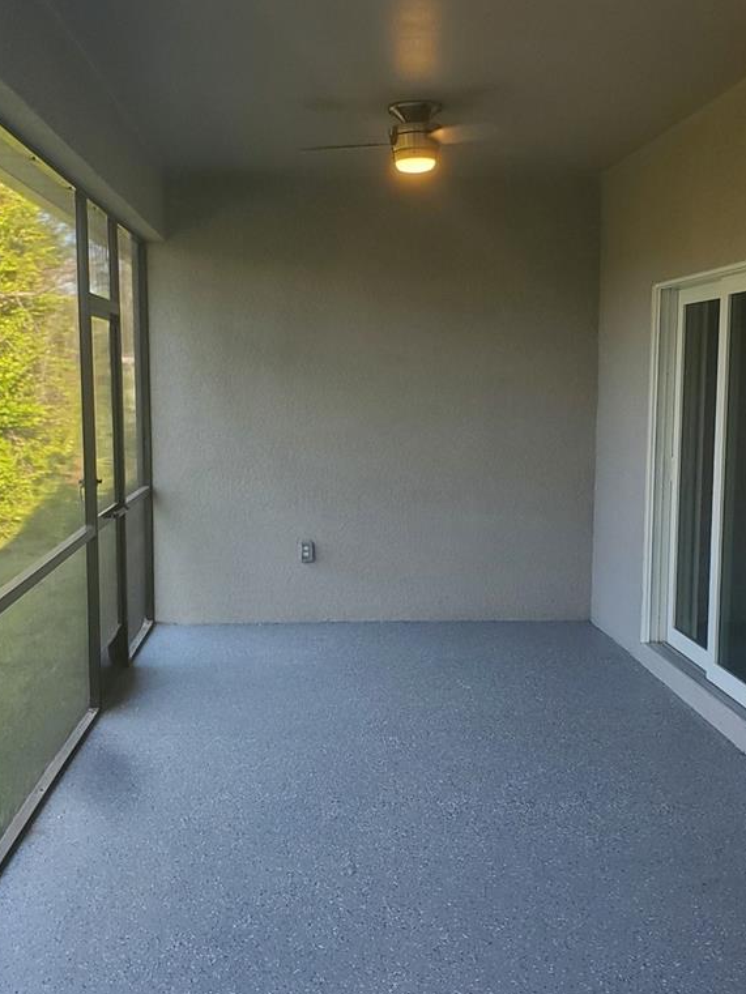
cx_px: 277
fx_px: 1178
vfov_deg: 45.8
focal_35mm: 41
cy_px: 490
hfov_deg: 34.9
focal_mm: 4.3
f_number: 2.4
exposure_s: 1/120
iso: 125
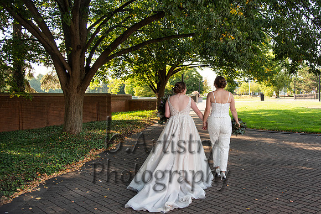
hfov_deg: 49.3
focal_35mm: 39
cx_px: 200
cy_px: 106
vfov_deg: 34.4
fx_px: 346
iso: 200
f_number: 4
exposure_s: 1/250
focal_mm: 30
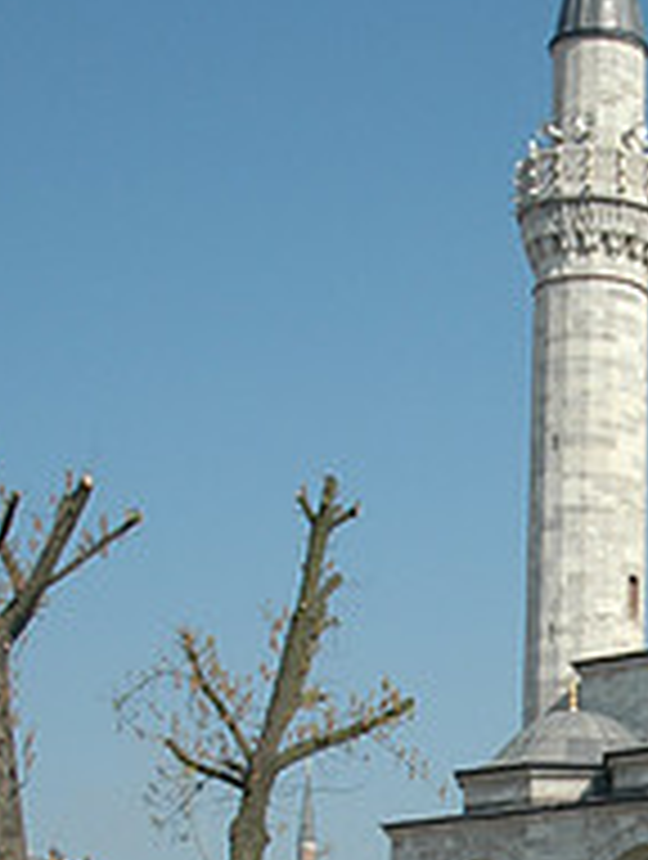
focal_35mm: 96
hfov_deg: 14.9
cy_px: 932
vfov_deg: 19.6
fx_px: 2388
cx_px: 799
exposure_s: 1/2000
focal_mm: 22
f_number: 3.8
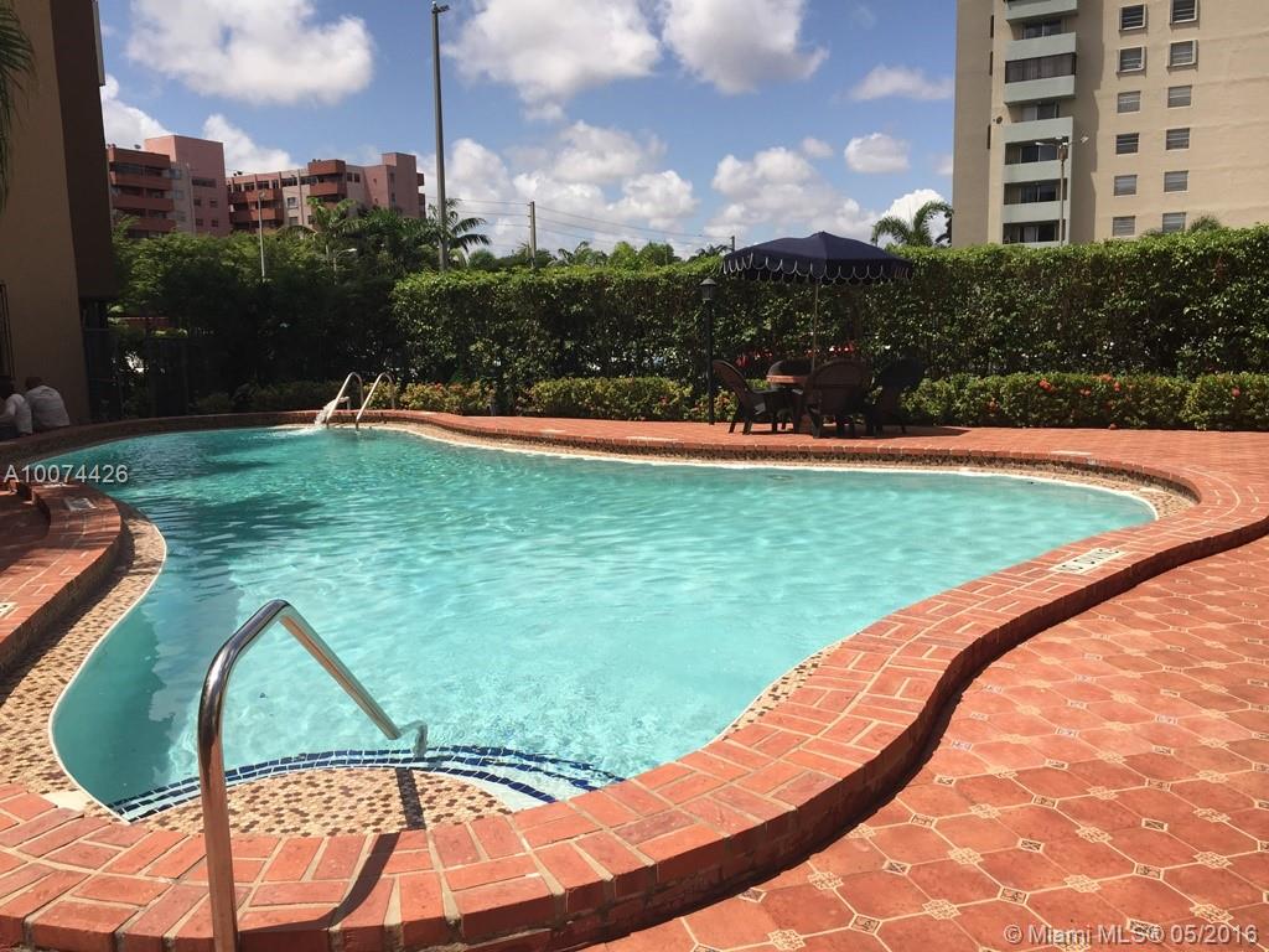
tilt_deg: -7.5
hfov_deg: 61.7
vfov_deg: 48.2
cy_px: 476
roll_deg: +0.8
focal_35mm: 29
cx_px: 634
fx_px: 1063
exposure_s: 1/2825
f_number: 2.2
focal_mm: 4.15
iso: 32
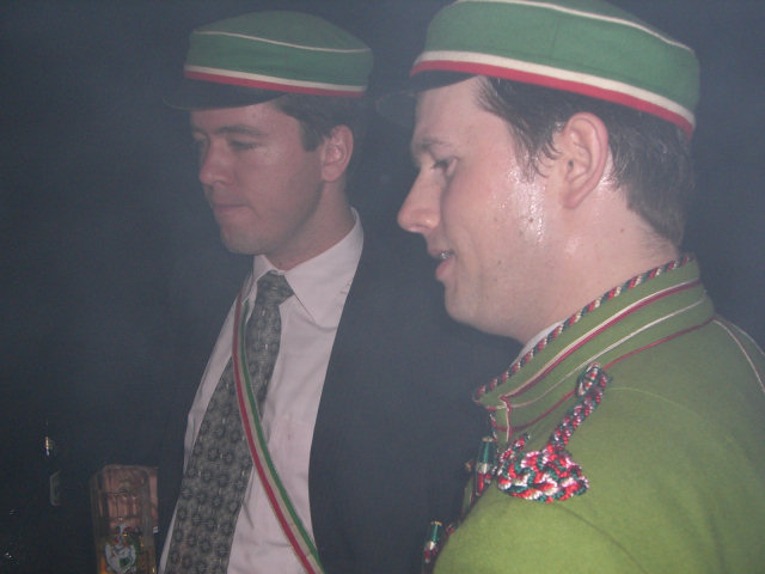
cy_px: 287
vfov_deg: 30.9
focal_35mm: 47
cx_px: 382
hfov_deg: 40.4
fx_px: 1039
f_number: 3
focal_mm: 7.6
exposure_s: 1/60
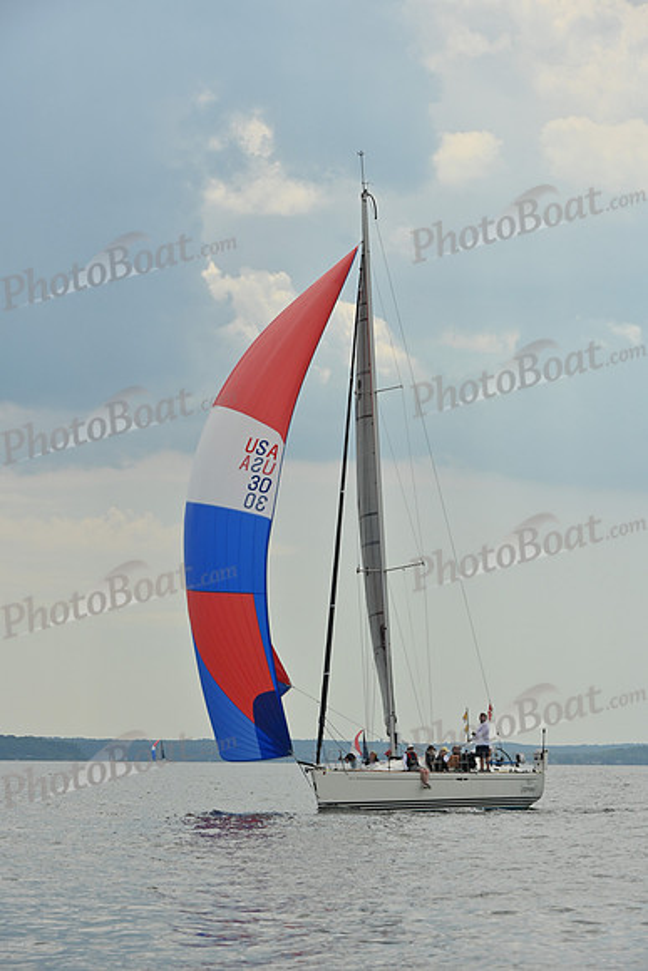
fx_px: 4317
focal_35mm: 160
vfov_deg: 12.8
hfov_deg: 8.6
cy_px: 486
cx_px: 324
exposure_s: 1/1250
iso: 320
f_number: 11
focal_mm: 160
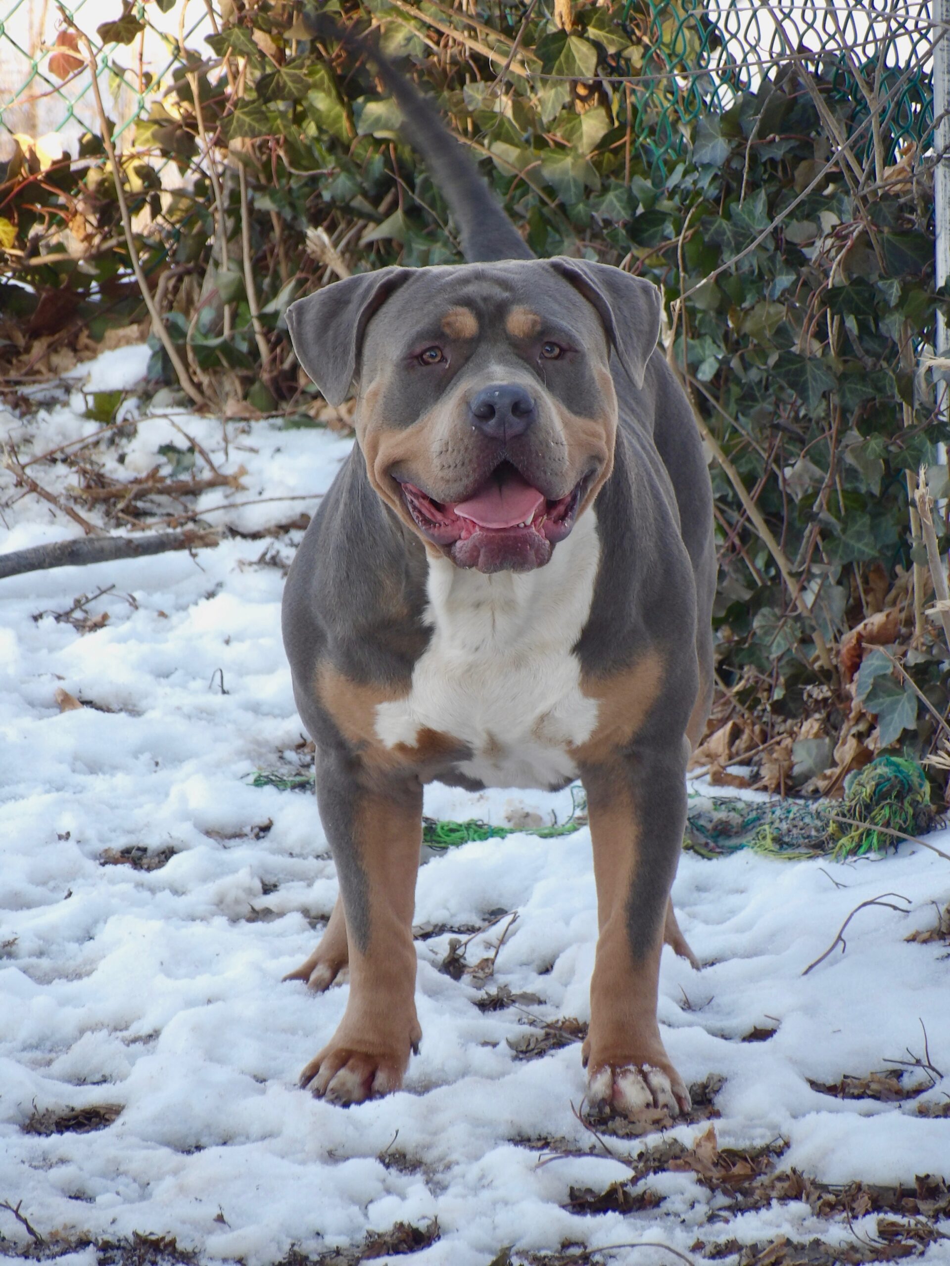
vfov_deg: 3.3
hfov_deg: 2.5
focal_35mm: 604
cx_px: 475
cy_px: 633
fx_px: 22102
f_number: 4.2
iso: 118
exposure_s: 1/60
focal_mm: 108.3
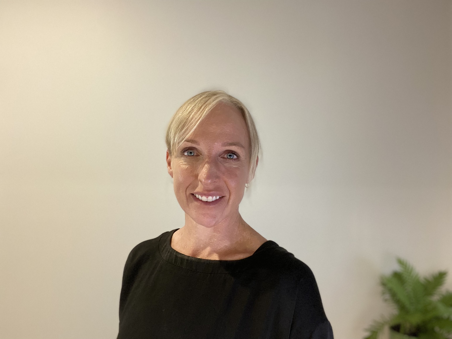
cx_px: 226
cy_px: 170
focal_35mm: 30
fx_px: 392
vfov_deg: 46.8
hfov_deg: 60.0
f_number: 2.2
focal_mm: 2.71
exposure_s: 1/48
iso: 400
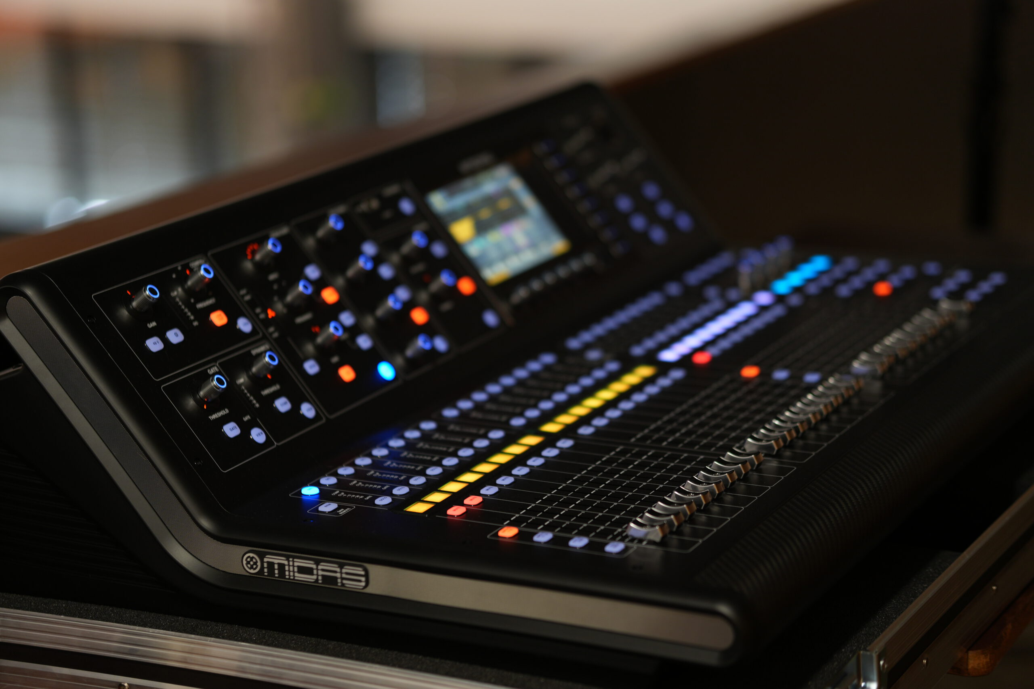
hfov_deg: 24.2
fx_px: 2413
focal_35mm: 84
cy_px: 344
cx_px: 517
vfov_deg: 16.3
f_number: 1.4
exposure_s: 1/50
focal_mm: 56
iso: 125
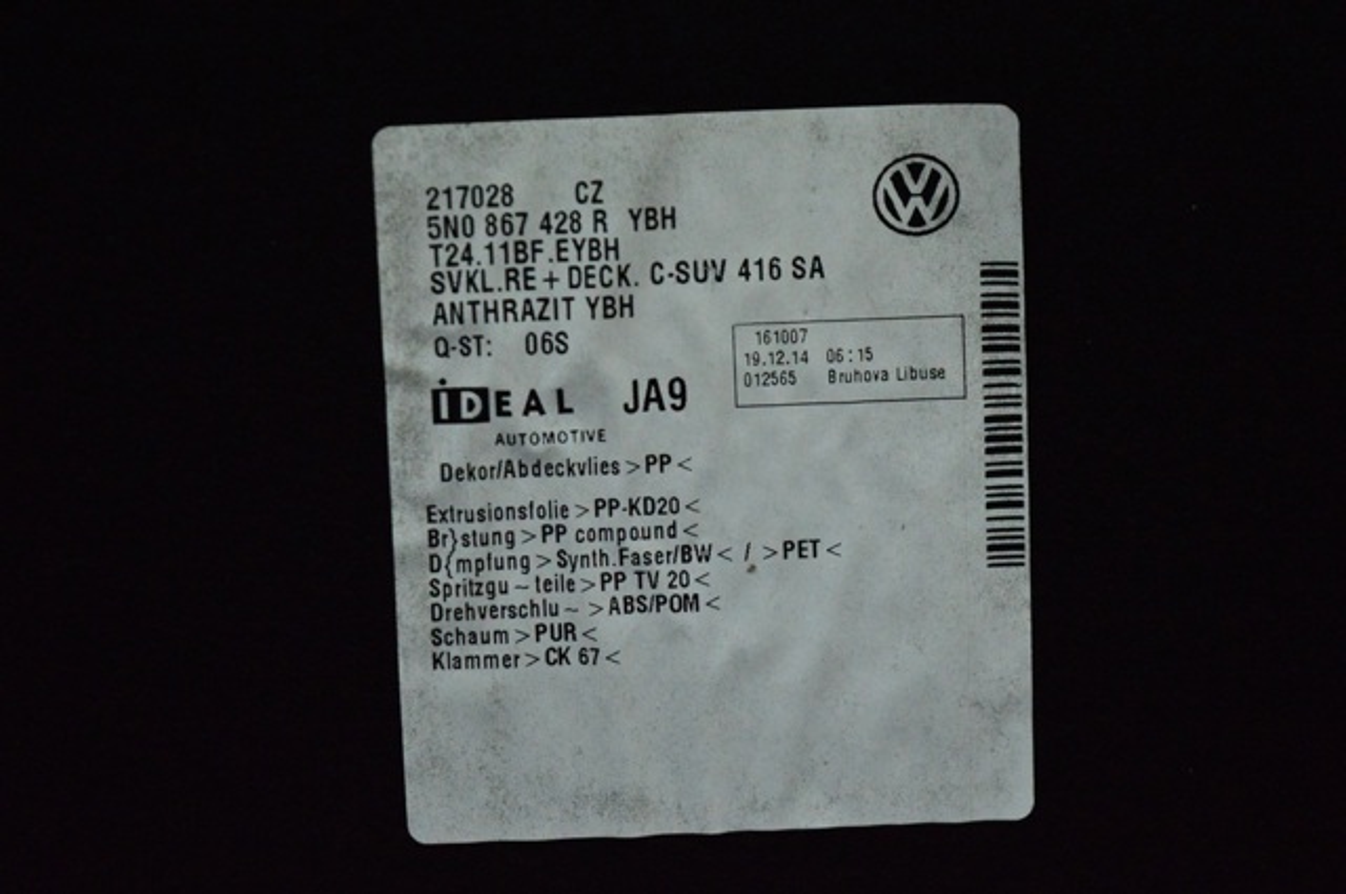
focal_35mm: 82
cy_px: 447
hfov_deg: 24.6
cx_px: 673
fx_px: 3081
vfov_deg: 16.5
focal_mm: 55
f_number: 5.6
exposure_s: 1/800
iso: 6400
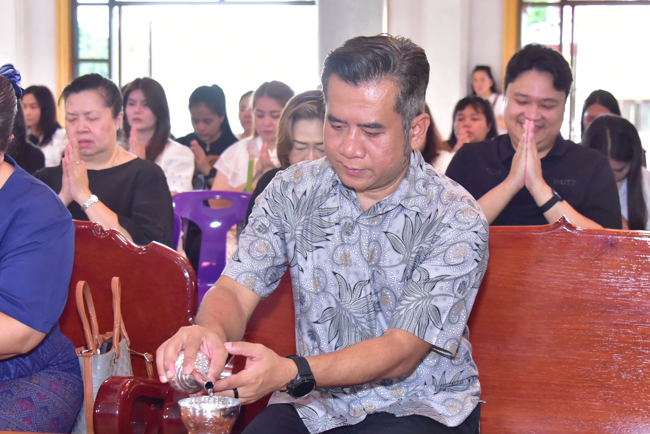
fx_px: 1427
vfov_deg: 17.3
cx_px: 363
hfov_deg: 25.6
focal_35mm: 79
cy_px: 259
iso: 6400
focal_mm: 65
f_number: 6.3
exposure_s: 1/160
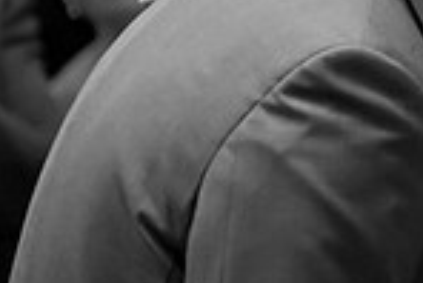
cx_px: 689
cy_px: -39
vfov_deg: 1.8
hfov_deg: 2.6
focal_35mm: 785
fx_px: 9233
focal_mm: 200
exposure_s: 1/100
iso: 3200
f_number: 5.6
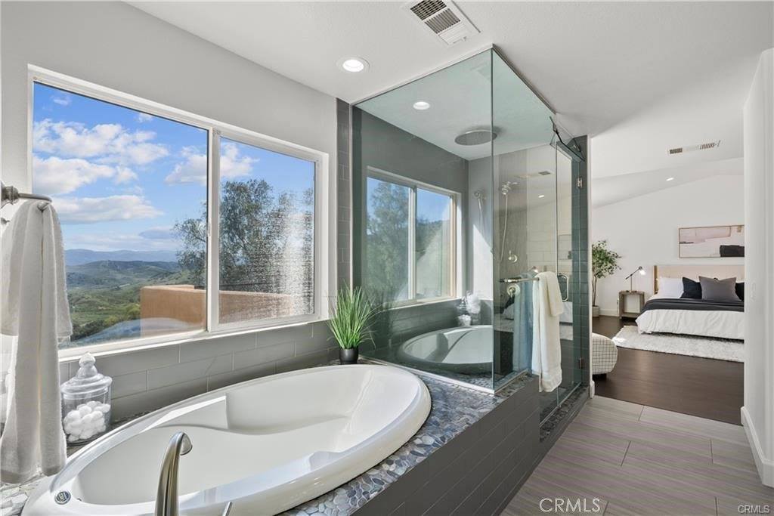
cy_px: 258
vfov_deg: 77.3
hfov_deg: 100.4
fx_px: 323
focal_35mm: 15
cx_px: 387
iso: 200
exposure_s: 1/13
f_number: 9
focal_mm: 15
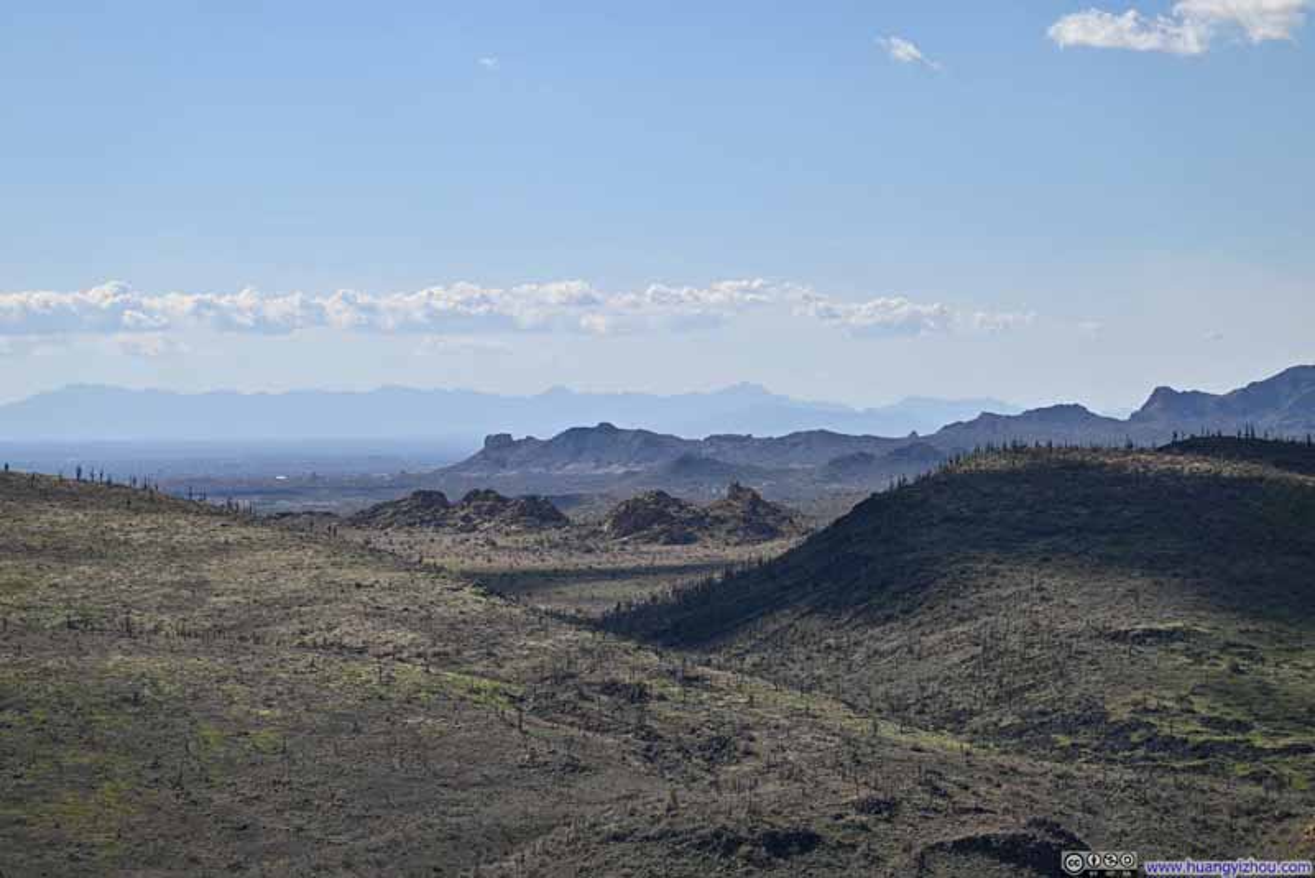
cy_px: 439
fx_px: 4385
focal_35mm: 120
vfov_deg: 11.4
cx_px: 658
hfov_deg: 17.1
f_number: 5.6
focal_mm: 120
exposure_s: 1/1600
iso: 100
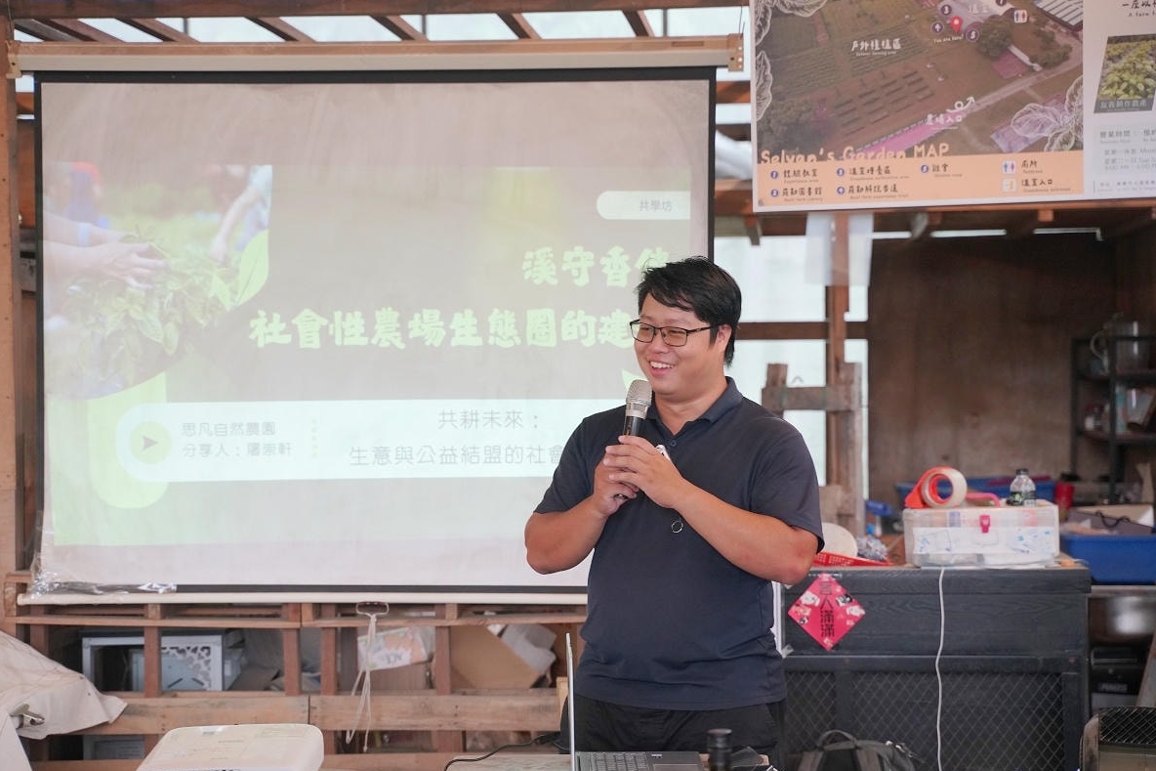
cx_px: 577
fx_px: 2440
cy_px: 384
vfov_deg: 17.9
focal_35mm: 76
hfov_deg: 26.7
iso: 2500
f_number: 4
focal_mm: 75
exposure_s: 1/160
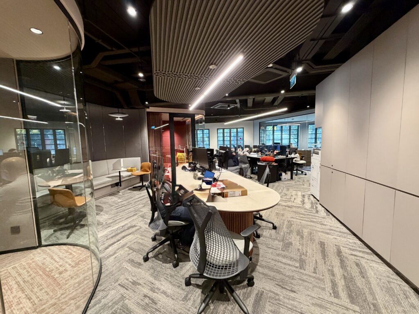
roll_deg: +2.5
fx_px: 169
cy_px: 157
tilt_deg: -5.9
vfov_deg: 85.7
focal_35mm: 14
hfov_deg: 102.1
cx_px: 210
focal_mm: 2.22
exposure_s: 1/50
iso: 320
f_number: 2.2
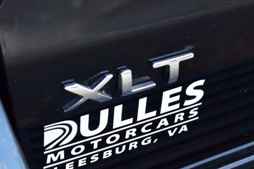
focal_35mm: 111
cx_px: 152
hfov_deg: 18.5
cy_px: 80
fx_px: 780
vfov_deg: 12.4
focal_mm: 55
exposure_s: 1/50
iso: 400
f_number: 8
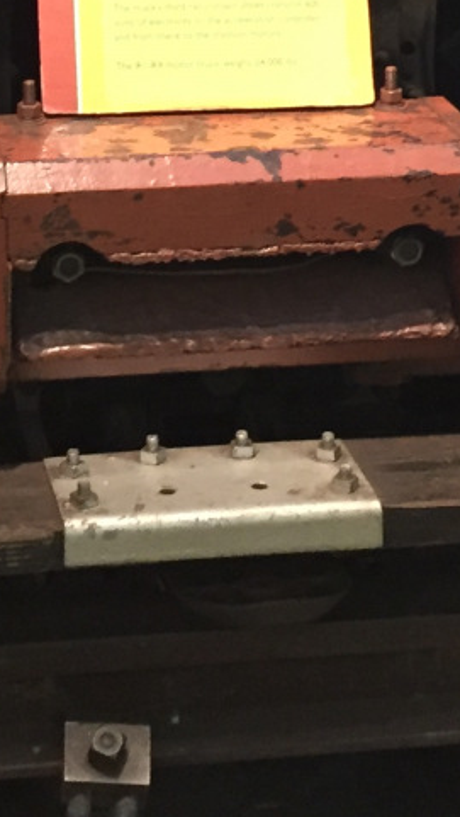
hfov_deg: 11.5
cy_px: -173
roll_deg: -0.5
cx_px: 56
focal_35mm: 105
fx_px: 2274
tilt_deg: -8.6
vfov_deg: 19.2
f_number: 2.2
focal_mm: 4.15
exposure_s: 1/17
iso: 250
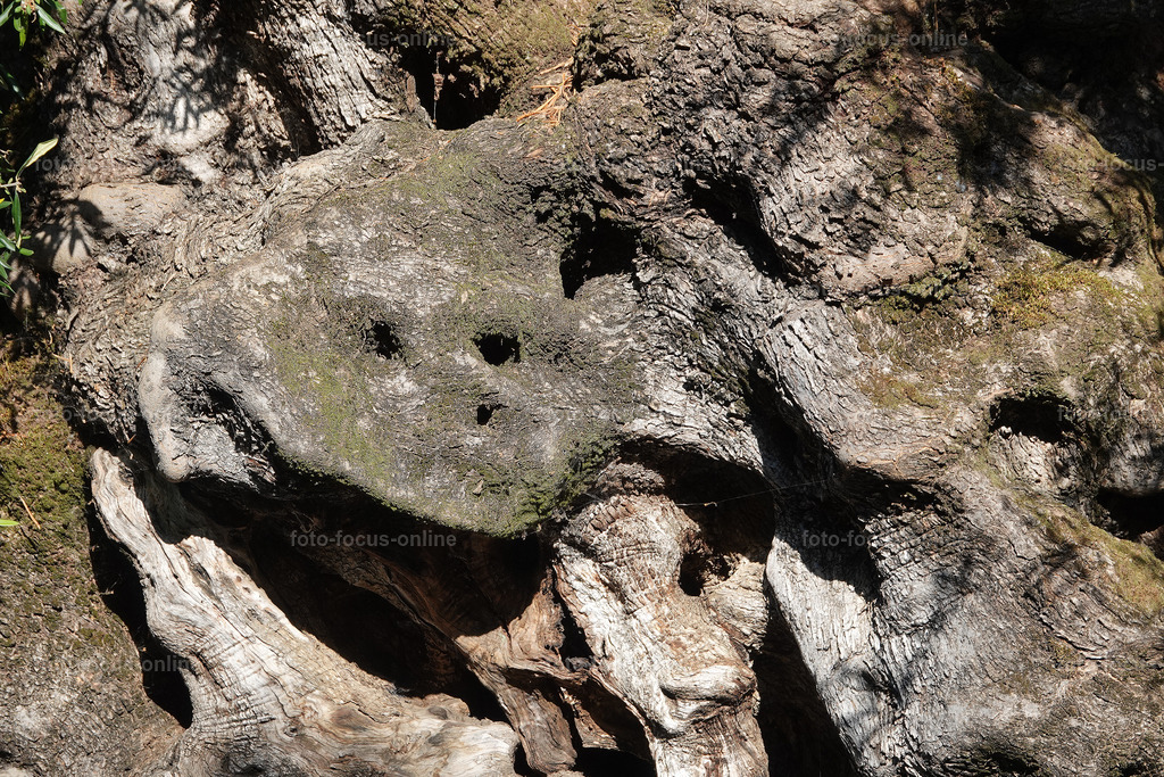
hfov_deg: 15.2
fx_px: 4365
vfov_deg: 10.2
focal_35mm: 135
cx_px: 582
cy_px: 388
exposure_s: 1/400
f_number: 4
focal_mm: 49.51
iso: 100
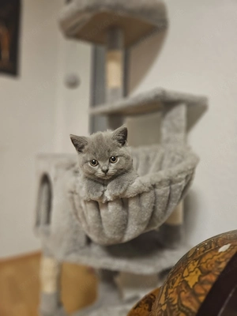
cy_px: 158
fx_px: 210
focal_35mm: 23
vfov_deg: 73.9
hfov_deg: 58.9
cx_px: 118
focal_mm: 5.4
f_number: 1.8
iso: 640
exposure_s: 1/50.3
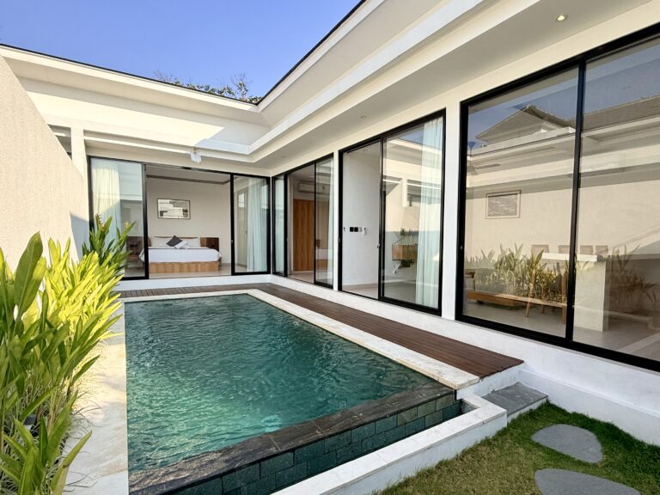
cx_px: 330
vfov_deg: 85.7
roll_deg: -0.9
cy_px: 248
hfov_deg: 102.1
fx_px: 267
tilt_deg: -1.6
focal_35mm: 14
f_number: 2.2
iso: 50
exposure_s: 1/701
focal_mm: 2.22
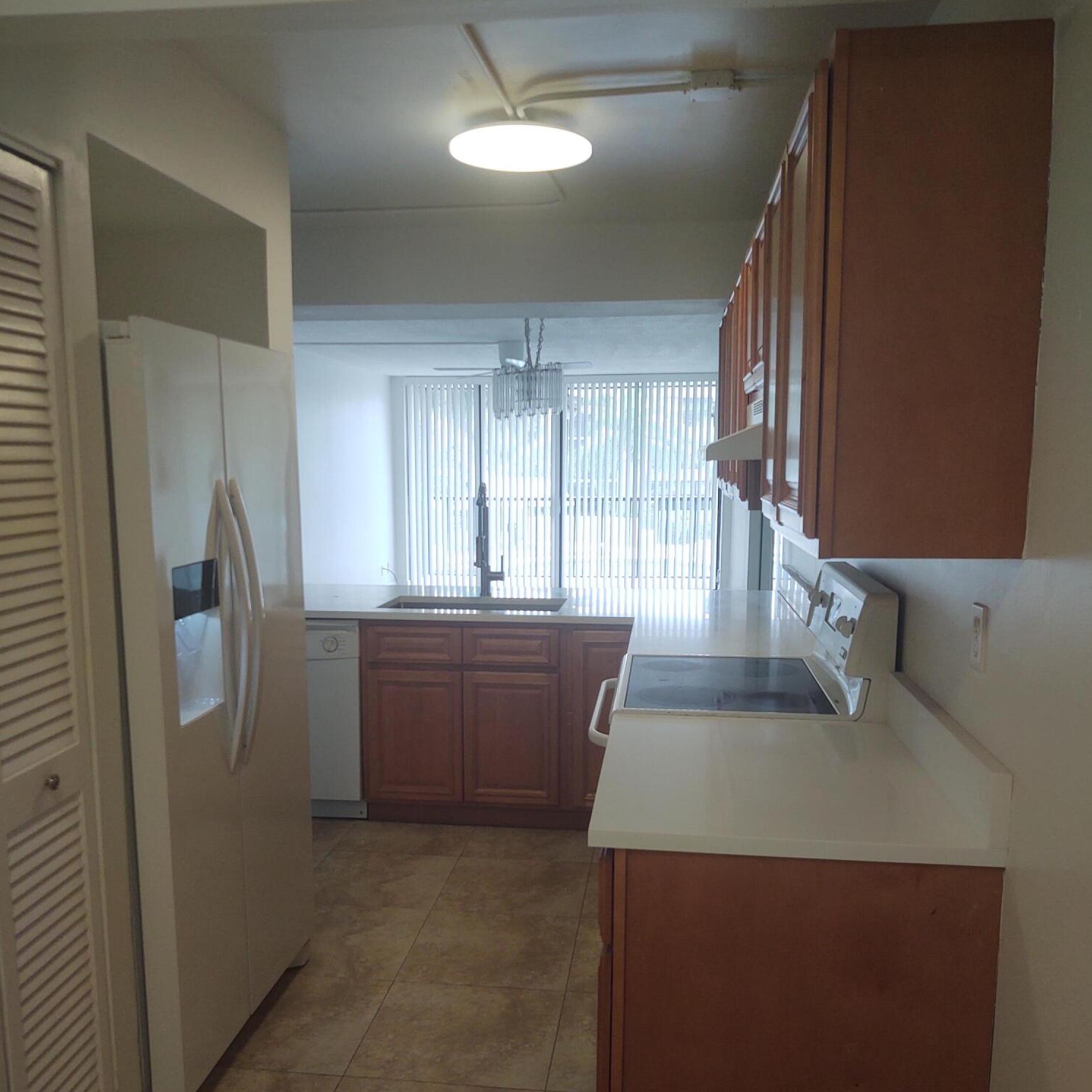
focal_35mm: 32
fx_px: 1142
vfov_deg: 50.9
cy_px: 630
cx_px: 545
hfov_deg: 51.1
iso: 100
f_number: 1.7
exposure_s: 1/147
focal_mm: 4.75
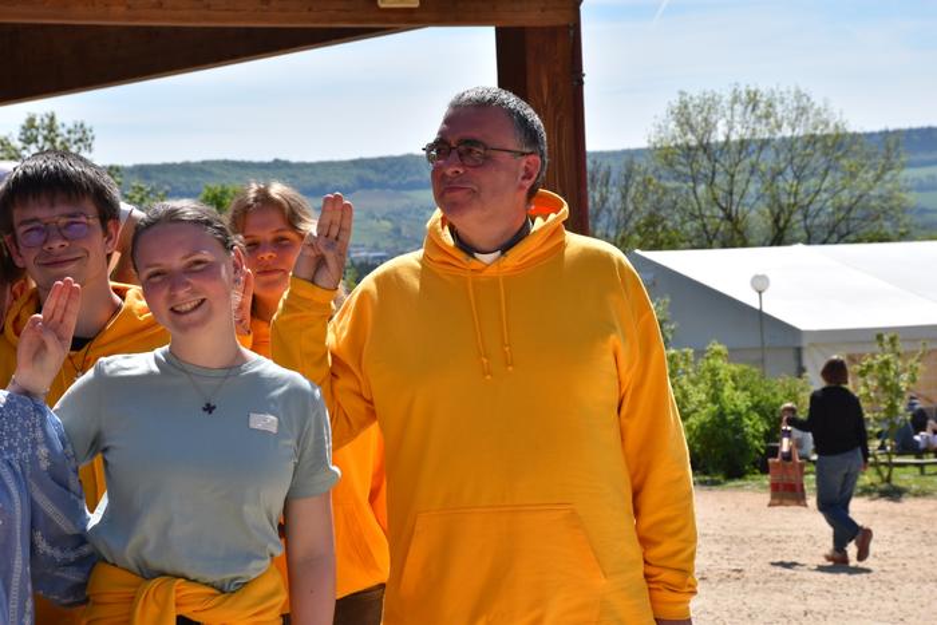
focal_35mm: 105
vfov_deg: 13.0
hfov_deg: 19.5
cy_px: 312
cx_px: 468
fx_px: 2733
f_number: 11
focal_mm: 70
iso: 200
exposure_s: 1/500
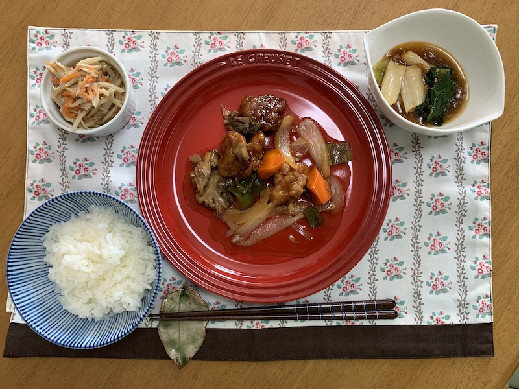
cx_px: 260
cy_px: 194
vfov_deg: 53.1
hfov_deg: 67.3
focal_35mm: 26
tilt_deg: -86.8
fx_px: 390
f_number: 1.8
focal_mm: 4.25
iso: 100
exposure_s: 1/121
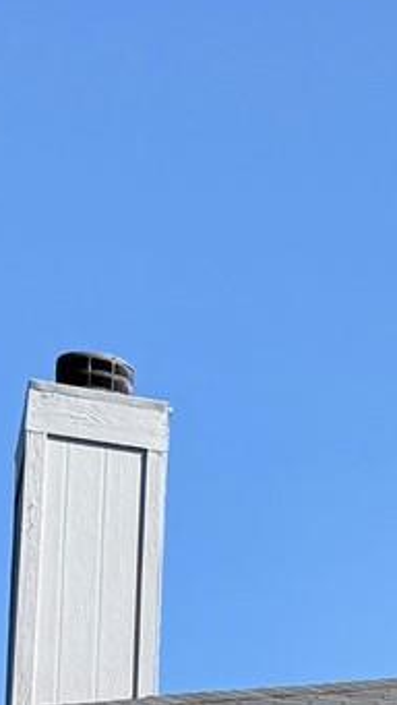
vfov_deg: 12.4
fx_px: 2936
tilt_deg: +6.9
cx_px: 1194
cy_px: 1299
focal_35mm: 157
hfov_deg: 6.9
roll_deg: +2.4
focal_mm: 6.76
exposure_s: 1/3279
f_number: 1.78
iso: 80
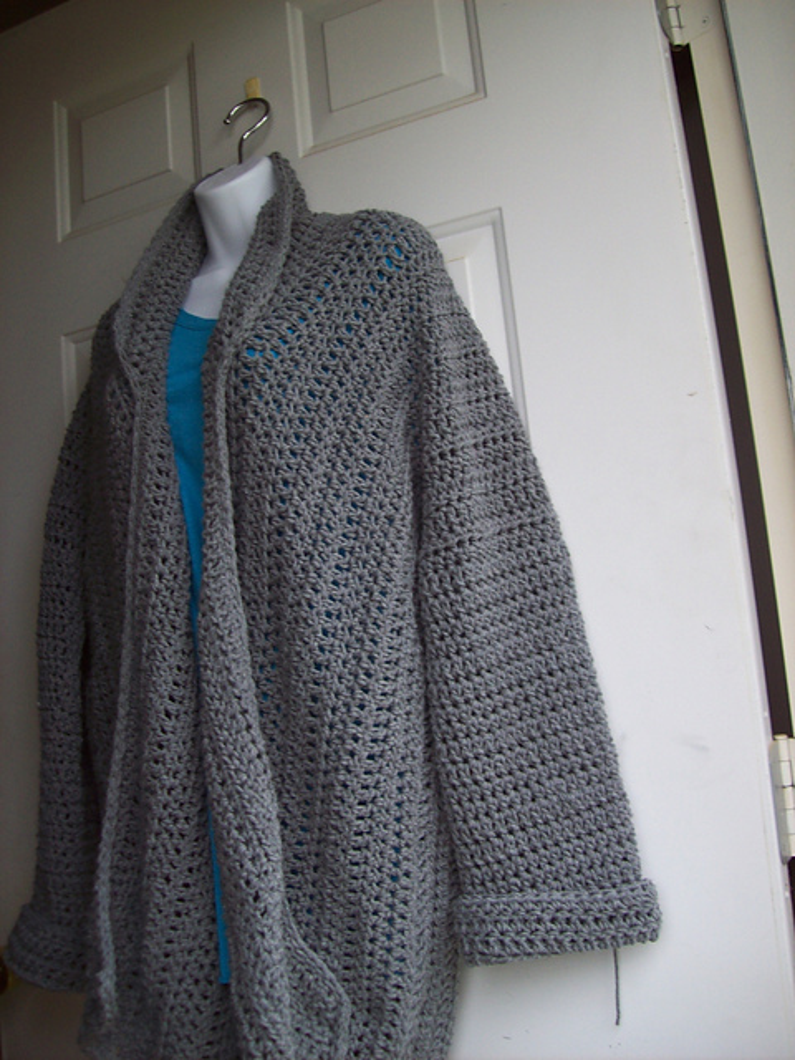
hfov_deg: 39.7
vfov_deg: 51.4
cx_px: 398
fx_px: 1102
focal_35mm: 36
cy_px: 530
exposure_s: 1/64
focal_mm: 6
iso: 80
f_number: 2.7
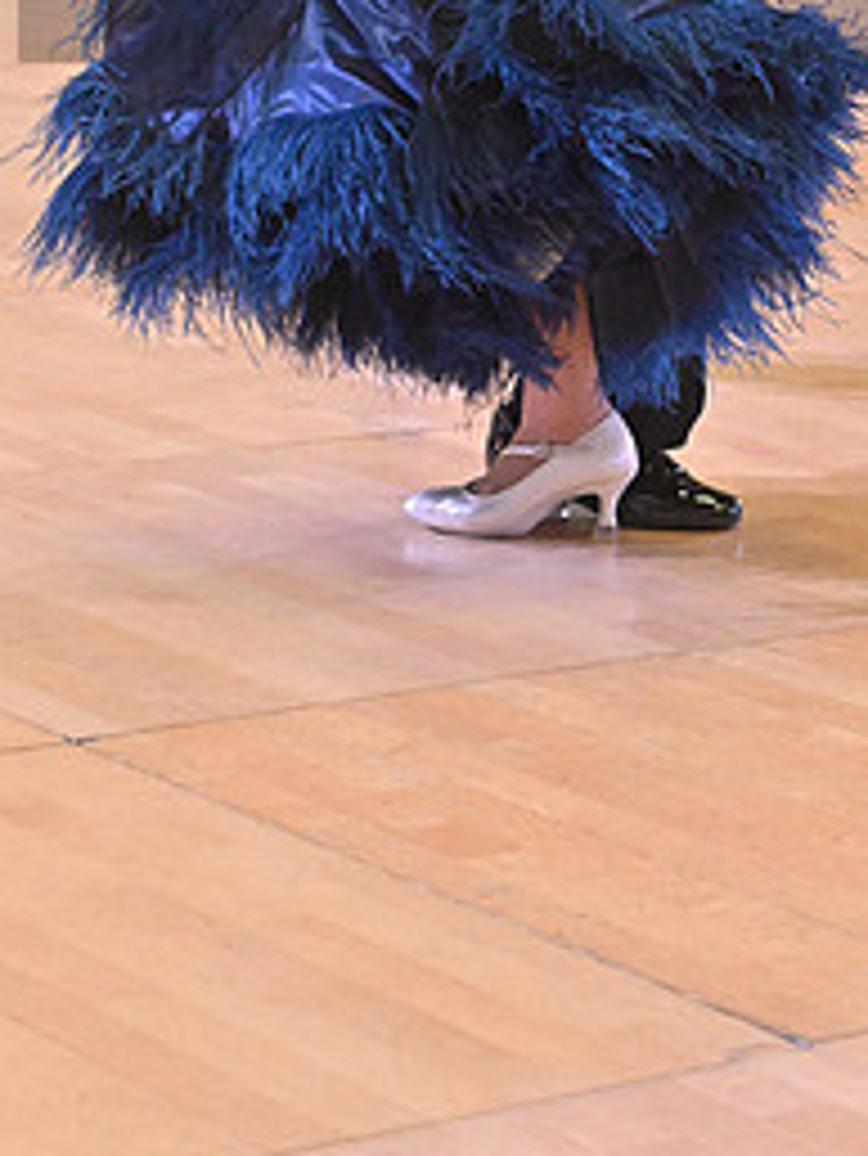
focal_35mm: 152
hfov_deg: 9.8
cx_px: 641
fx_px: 5078
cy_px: -85
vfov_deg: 12.8
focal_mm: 70
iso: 5000
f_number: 5
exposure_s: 1/400
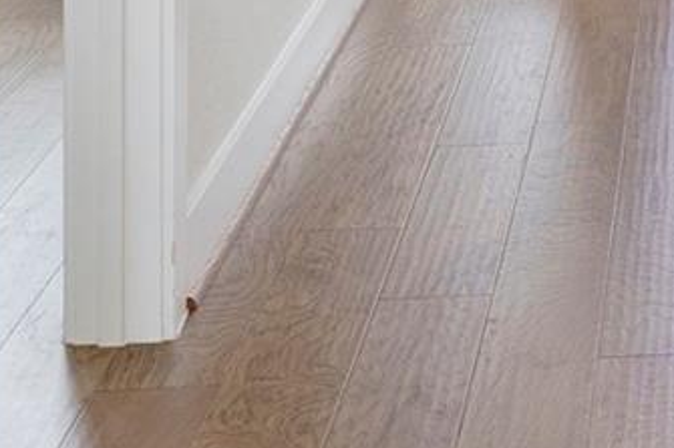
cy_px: -574
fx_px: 2058
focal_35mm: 110
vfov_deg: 10.8
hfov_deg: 17.0
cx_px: 978
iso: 200
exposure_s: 1/25
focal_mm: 18
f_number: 8
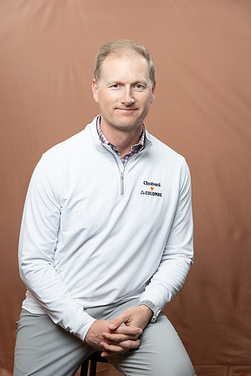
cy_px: 188
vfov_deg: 31.9
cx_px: 126
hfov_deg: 21.6
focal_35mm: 63
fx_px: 659
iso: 320
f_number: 4
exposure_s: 1/160
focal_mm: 63
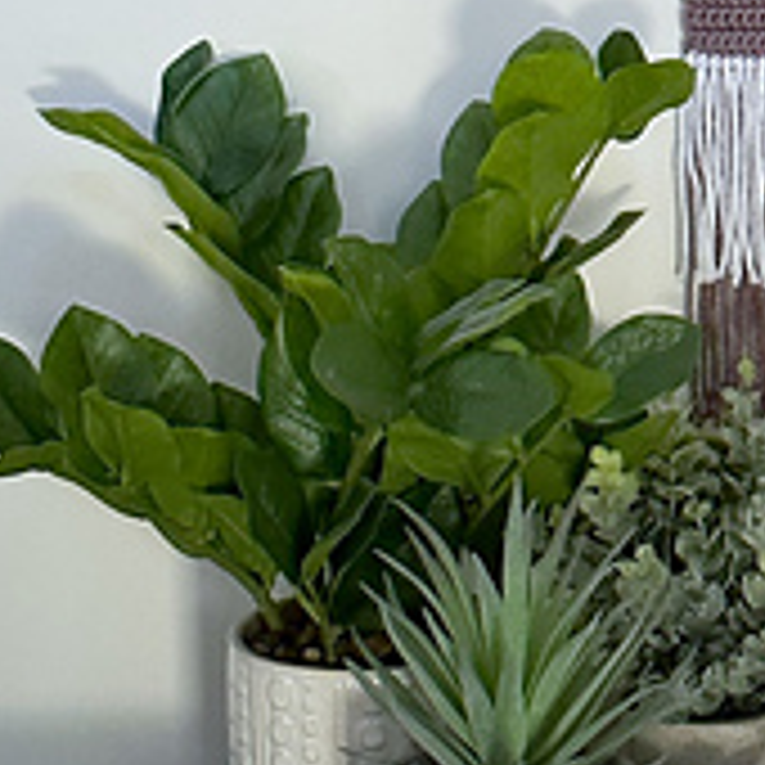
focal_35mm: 160
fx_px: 4000
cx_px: 824
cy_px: -238
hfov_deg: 10.8
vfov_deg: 10.7
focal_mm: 6.86
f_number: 1.78
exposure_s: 1/42
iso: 250
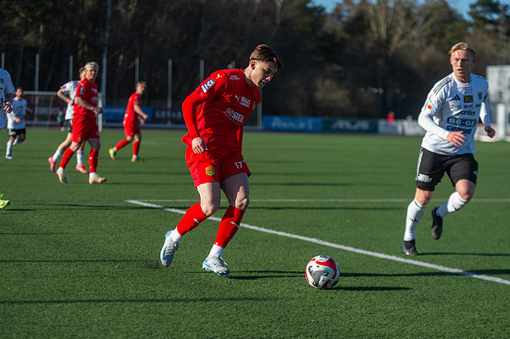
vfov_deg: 11.6
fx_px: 1670
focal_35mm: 118
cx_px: 245
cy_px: 172
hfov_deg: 17.4
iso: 220
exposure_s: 1/1600
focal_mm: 112
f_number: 3.2
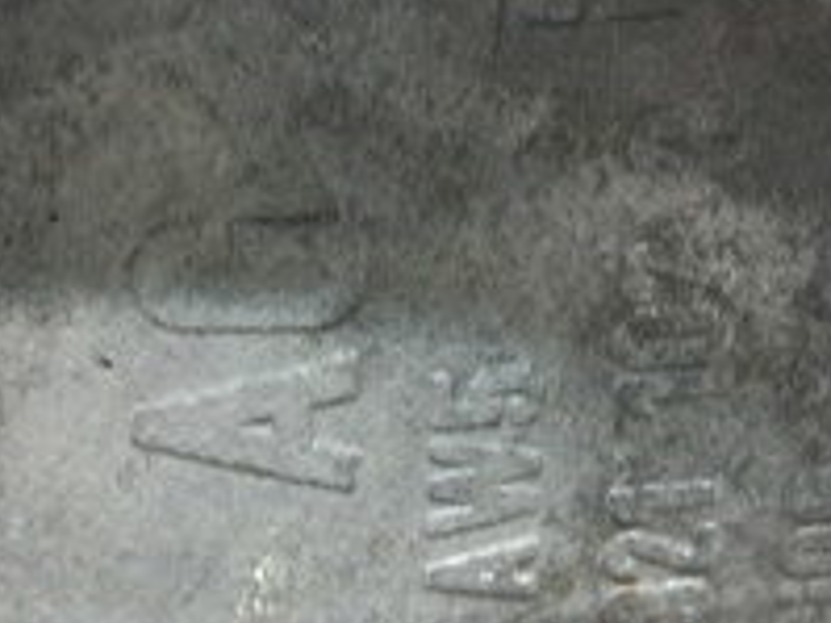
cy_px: 353
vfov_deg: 16.9
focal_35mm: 87
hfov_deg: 22.5
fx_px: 2087
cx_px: 434
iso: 500
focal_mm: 4
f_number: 1.8
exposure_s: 1/50
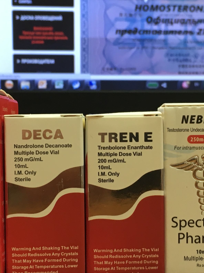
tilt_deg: -3.1
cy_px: 142
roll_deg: +0.1
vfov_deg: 26.3
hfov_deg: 19.9
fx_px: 581
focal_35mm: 74
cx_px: 129
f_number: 2.2
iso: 80
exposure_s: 1/33
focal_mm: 4.15
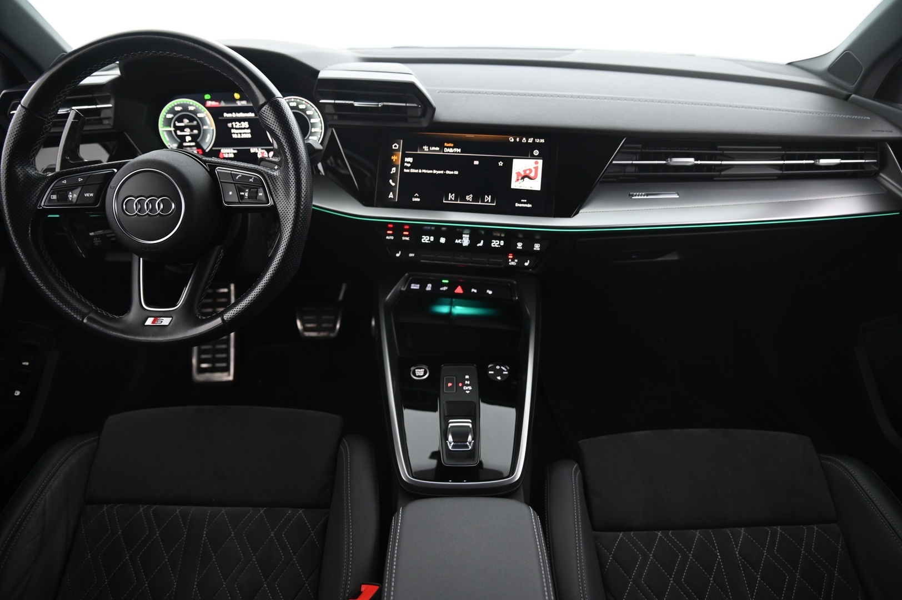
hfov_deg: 73.8
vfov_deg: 53.1
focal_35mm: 24
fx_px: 601
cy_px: 300
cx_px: 451
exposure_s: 1/20
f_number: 4
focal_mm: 24
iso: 2000
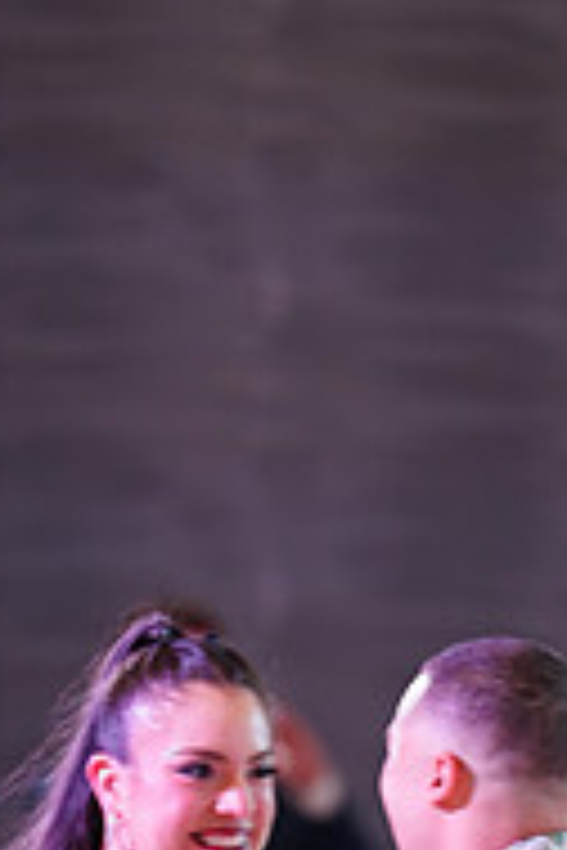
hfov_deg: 2.2
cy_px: 1264
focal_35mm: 615
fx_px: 14528
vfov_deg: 3.3
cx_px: 268
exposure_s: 1/100
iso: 640
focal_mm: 200
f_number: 2.8
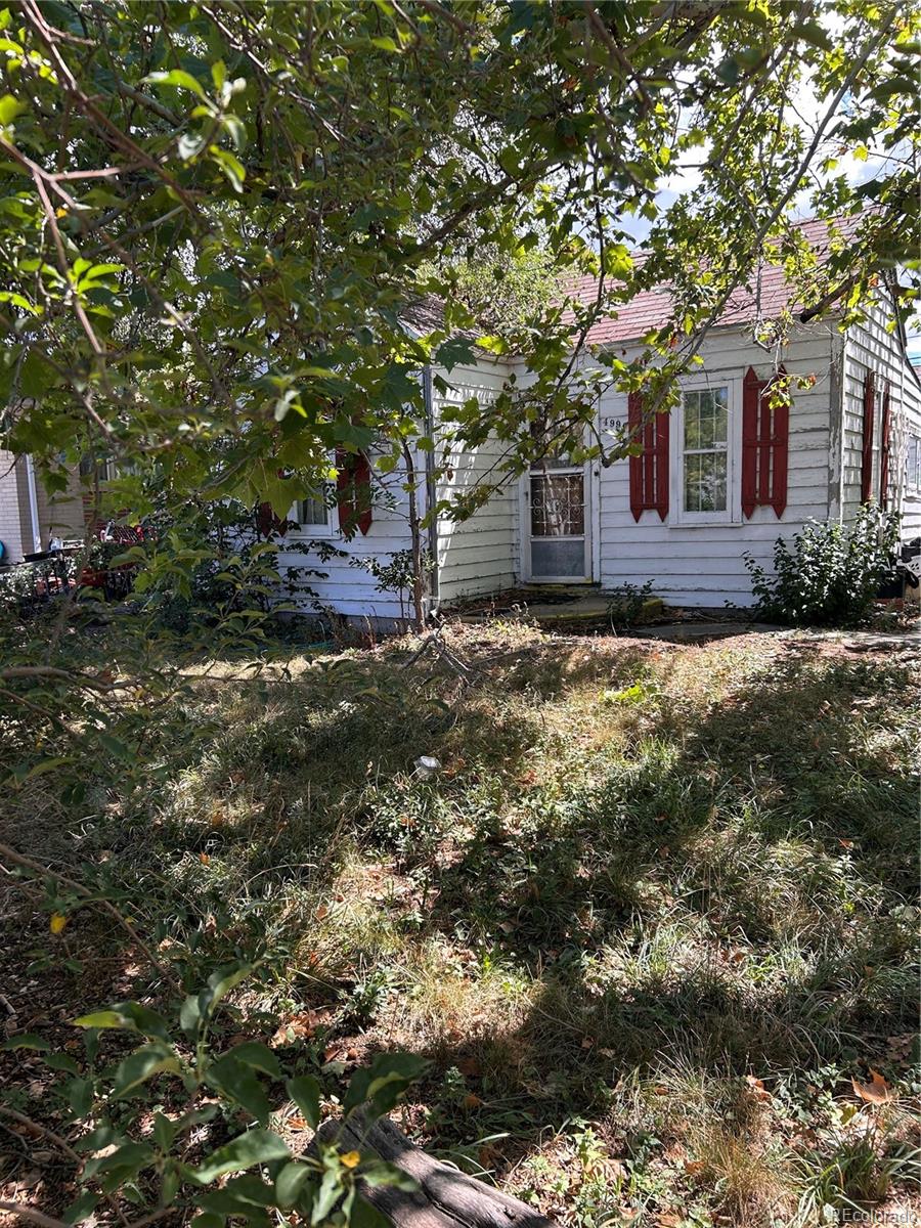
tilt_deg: -7.0
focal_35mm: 26
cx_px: 460
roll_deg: +2.1
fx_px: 922
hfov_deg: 53.1
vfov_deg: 67.3
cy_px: 614
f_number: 1.5
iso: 50
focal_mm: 5.7
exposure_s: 1/588
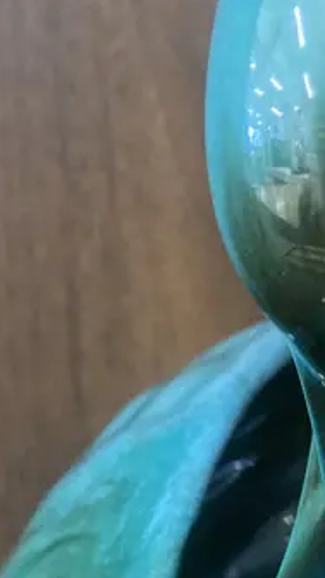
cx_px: 463
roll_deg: -1.0
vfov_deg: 21.9
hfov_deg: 12.5
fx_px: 1425
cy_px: 600
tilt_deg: -18.3
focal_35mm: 93
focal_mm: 3.99
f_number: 1.8
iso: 320
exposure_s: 1/25
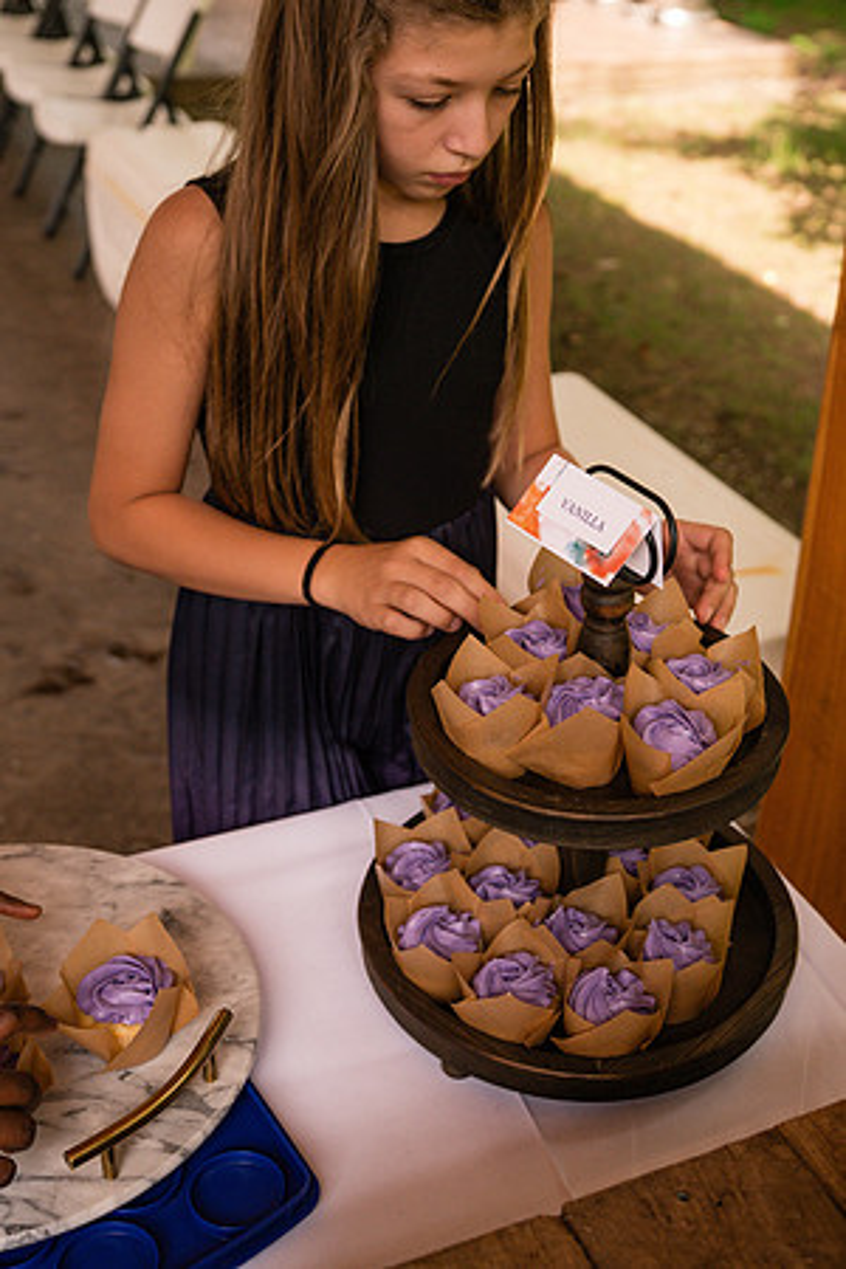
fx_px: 1586
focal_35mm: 45
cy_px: 635
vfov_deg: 43.6
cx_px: 492
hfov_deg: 29.8
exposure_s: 1/1600
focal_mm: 30
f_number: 2.8
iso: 250
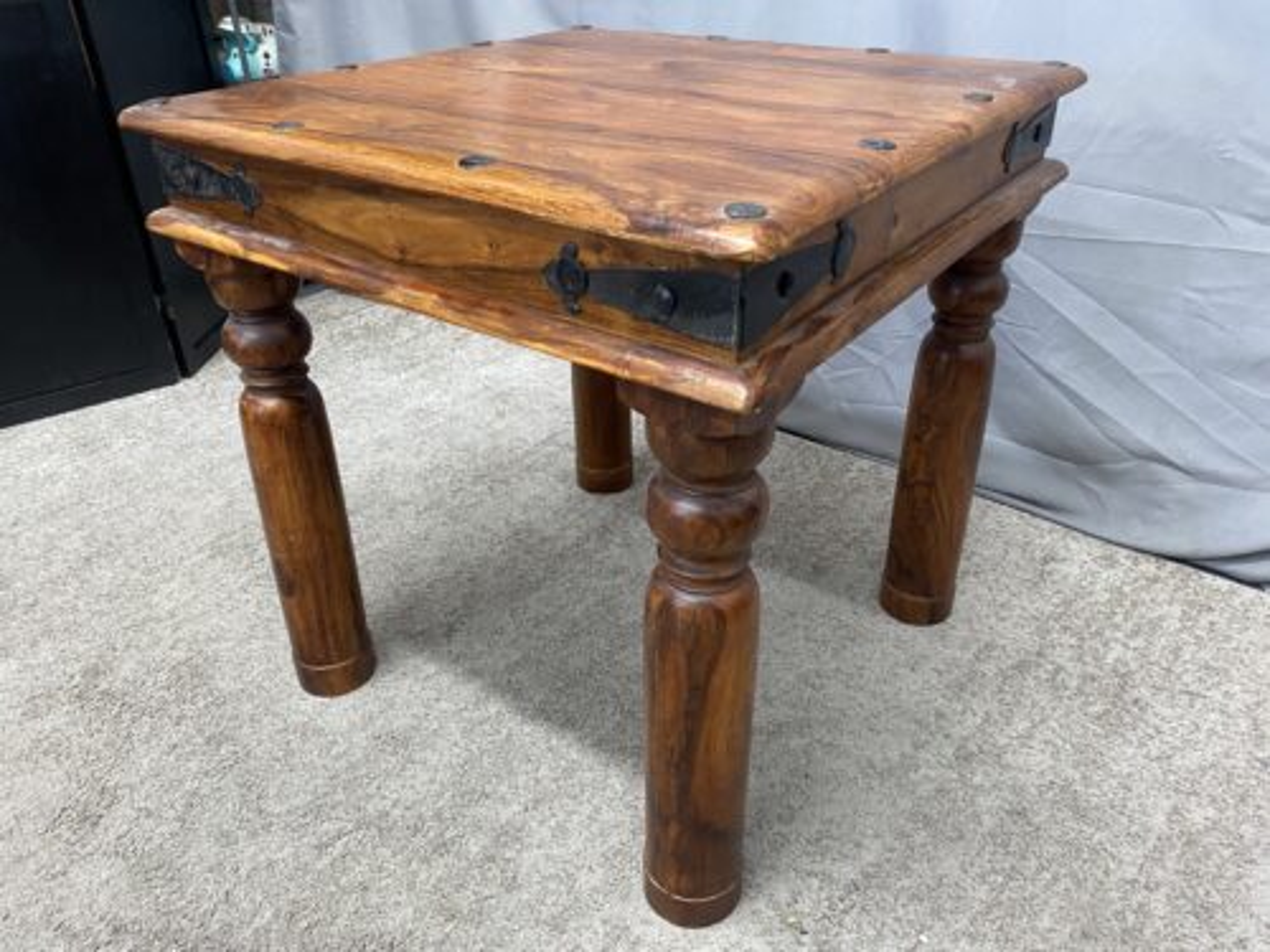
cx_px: 635
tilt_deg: -31.7
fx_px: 954
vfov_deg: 53.1
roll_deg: +1.4
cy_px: 476
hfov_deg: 67.3
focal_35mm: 26
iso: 400
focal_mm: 4.25
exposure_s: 1/60
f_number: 1.8
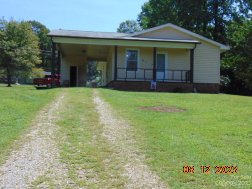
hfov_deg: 44.8
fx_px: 306
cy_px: 94
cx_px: 126
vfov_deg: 34.3
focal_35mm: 42
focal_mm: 7.6
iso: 80
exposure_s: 1/640
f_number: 3.3
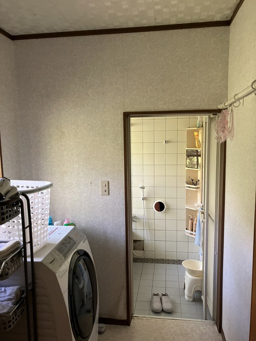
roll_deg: +0.1
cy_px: 170
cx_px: 128
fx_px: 276
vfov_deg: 63.4
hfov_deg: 49.7
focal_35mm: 28
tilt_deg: -4.8
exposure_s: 1/60
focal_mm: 3.99
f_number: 1.8
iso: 320
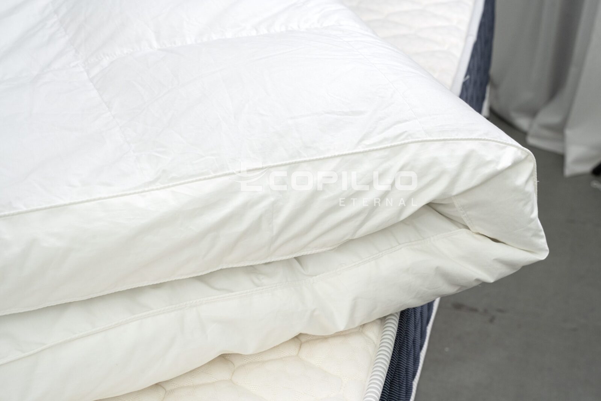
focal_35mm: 70
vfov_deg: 19.5
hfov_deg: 28.8
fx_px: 1169
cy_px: 200
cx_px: 300
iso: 800
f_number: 10
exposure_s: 1/100
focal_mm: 70
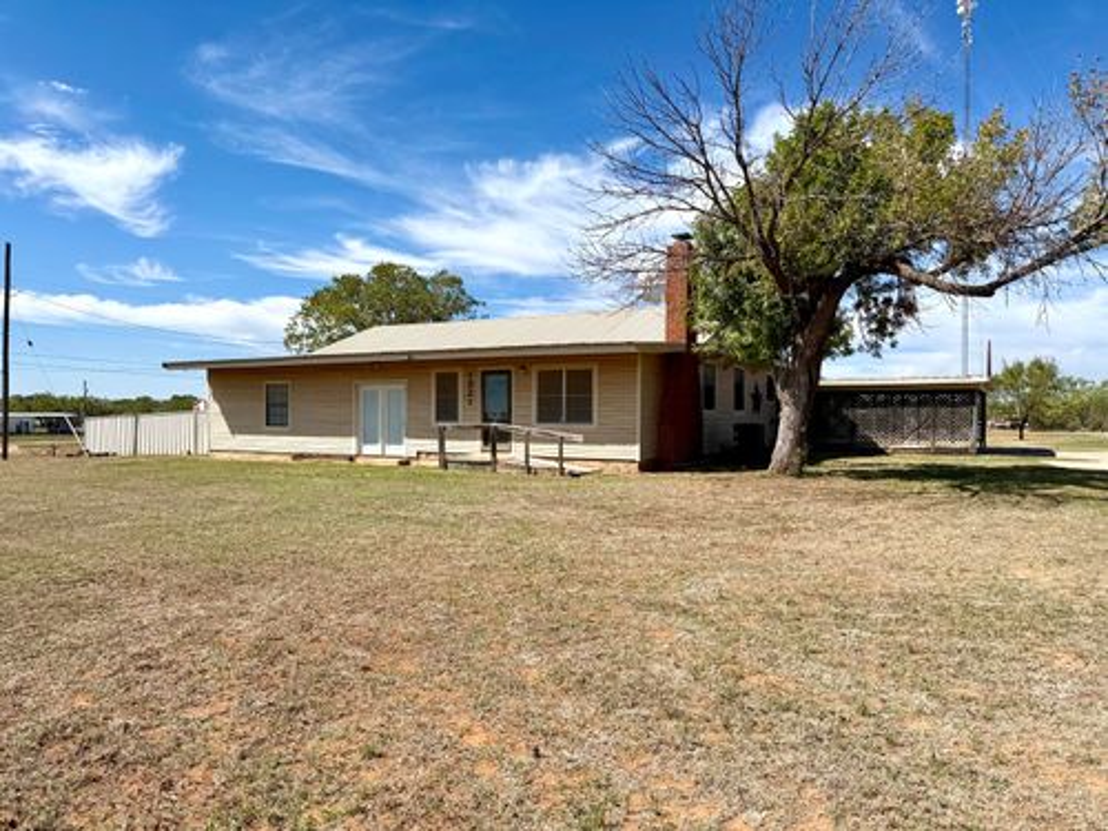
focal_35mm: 24
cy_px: 416
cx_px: 554
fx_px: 768
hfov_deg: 71.6
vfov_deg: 56.8
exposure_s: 1/6711
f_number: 1.78
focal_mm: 6.76
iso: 80
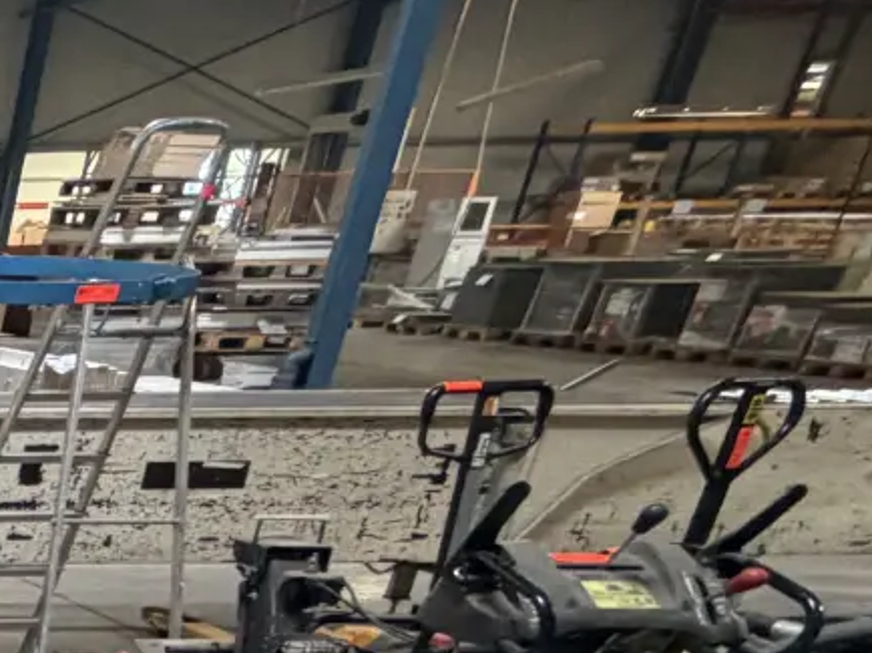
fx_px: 1561
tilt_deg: -21.1
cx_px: -858
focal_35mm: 62
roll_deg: +2.9
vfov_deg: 20.9
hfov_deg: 19.1
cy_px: 914
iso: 200
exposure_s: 1/50
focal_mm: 2.22
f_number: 2.2
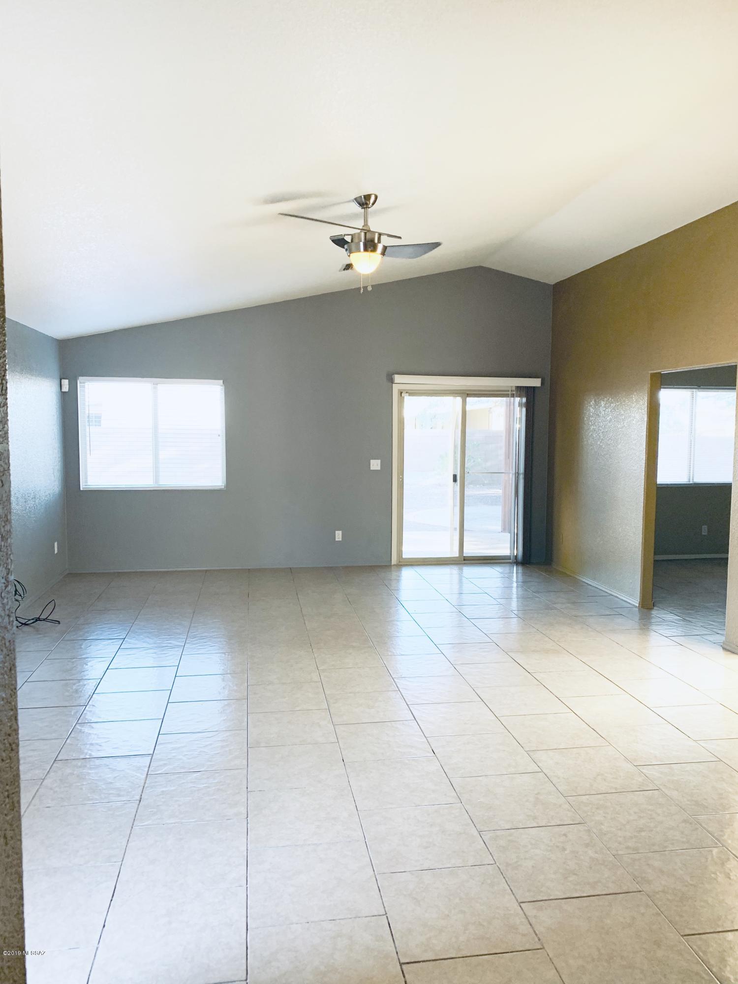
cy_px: 492
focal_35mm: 26
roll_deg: -0.3
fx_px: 739
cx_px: 369
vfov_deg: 67.3
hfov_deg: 53.1
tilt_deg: -4.9
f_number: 1.8
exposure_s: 1/60
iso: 100
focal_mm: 4.25
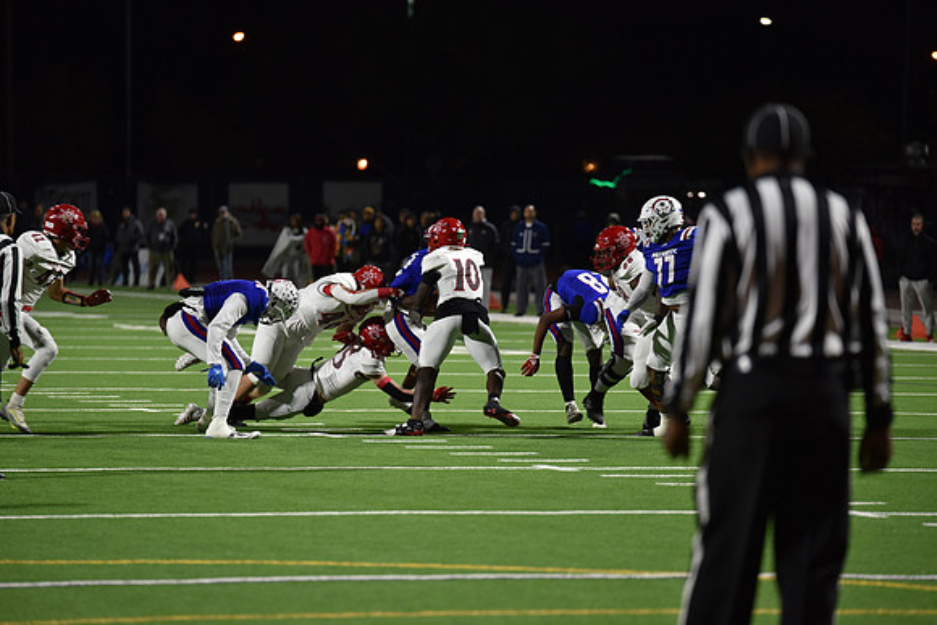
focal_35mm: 200
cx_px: 468
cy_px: 312
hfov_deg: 10.3
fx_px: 5207
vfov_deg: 6.9
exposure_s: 1/500
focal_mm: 200
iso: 2200
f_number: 2.8
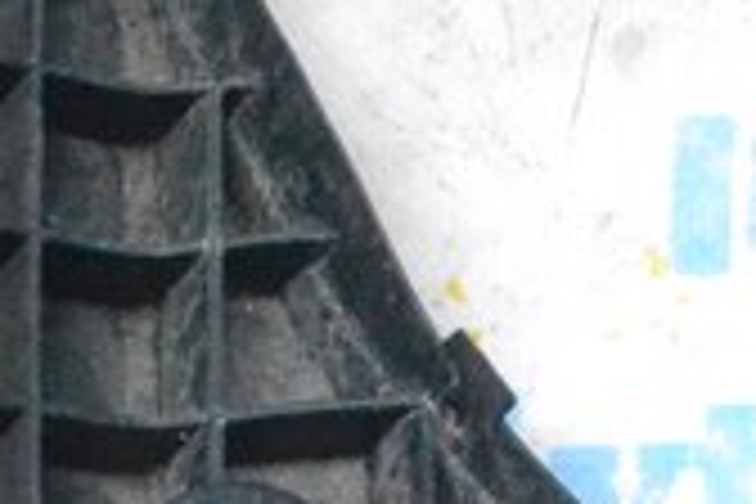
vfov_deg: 6.2
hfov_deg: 8.5
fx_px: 4620
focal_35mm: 220
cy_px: -169
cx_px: 1836
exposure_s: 1/125
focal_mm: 24
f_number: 10
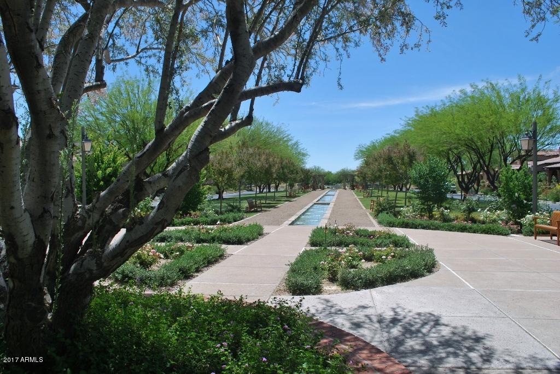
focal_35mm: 27
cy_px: 187
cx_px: 280
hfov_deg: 67.3
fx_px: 420
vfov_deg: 48.0
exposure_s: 1/250
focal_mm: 18
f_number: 8
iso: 100
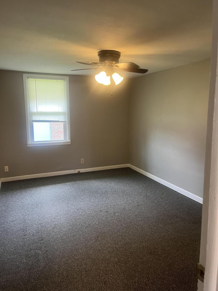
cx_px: 109
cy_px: 146
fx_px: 218
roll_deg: +0.1
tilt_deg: -8.9
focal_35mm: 26
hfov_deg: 53.1
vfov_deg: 67.3
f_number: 1.6
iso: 200
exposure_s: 1/60
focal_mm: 5.1
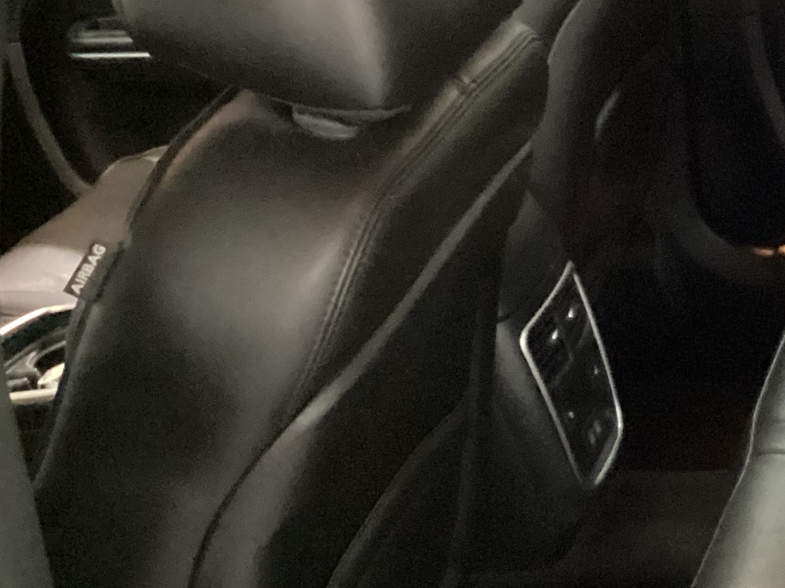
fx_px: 1904
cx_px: 918
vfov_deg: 17.6
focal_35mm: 84
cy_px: 315
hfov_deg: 21.7
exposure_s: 1/17
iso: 640
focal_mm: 3.3
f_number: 2.4
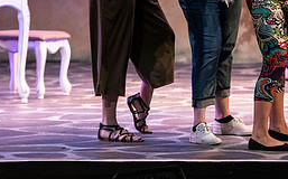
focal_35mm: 242
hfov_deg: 8.7
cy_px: -25
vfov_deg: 5.4
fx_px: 1897
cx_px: 174
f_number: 3.2
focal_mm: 105
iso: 4000
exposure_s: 1/400
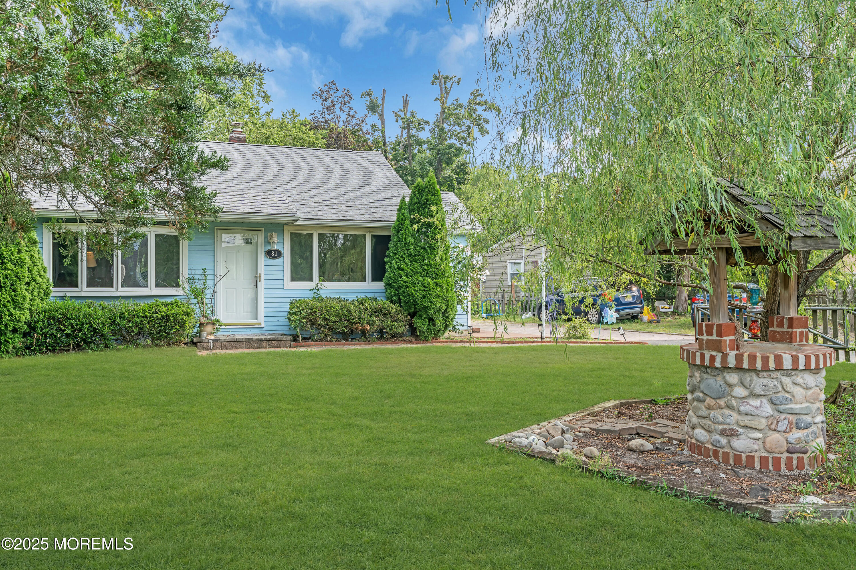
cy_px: 285
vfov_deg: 45.0
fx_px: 690
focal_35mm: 29
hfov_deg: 63.7
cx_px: 428
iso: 100
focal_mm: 29
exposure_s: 1/80
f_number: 8
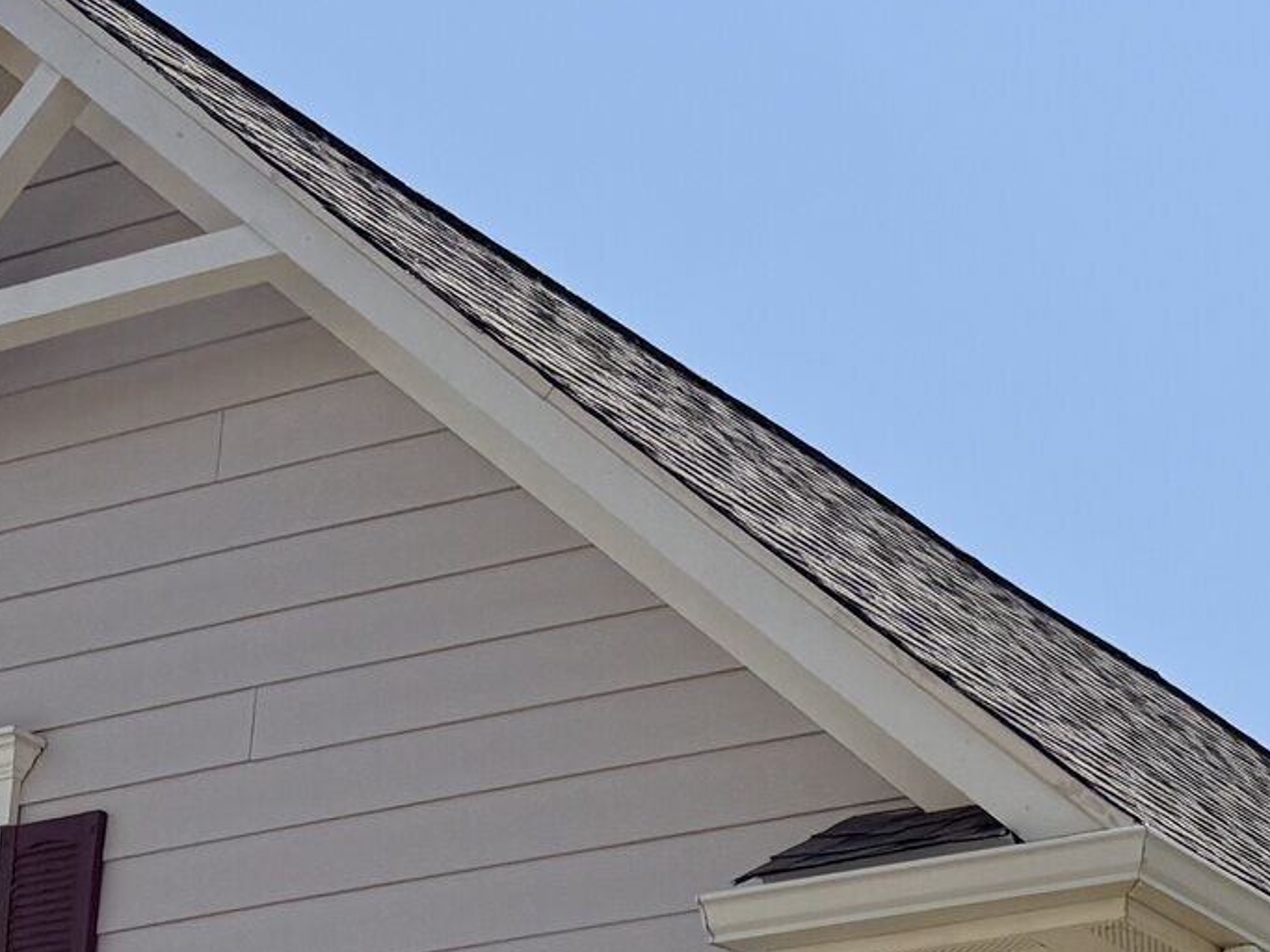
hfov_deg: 16.5
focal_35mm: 108
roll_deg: -0.4
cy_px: 1646
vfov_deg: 12.6
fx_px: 3962
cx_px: 1936
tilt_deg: +10.9
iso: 80
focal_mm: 6.76
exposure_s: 1/8130
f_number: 1.78
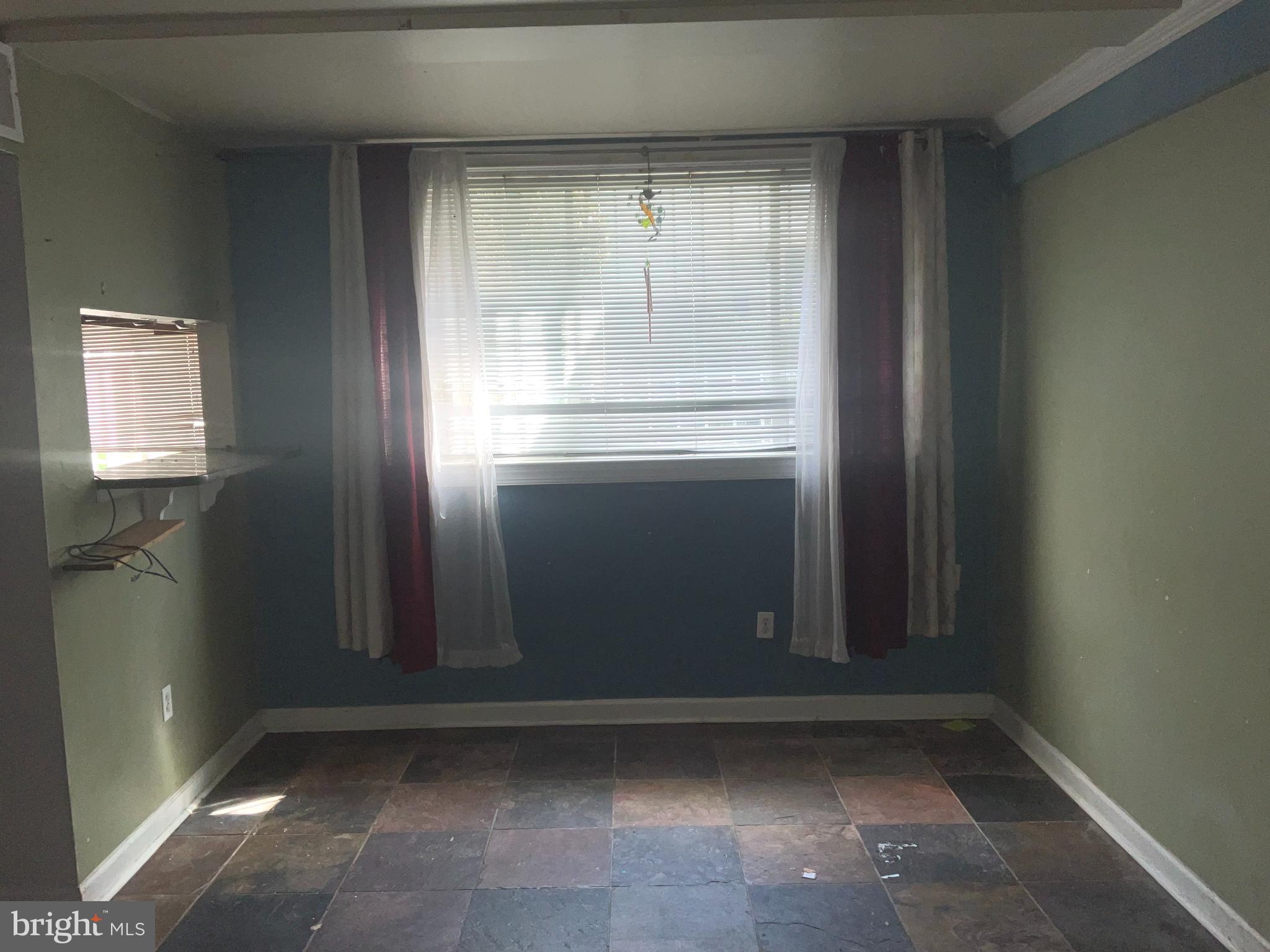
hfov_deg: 61.7
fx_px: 1064
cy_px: 476
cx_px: 635
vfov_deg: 48.2
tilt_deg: -6.5
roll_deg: +1.2
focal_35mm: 29
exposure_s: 1/79
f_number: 1.8
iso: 16
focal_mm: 3
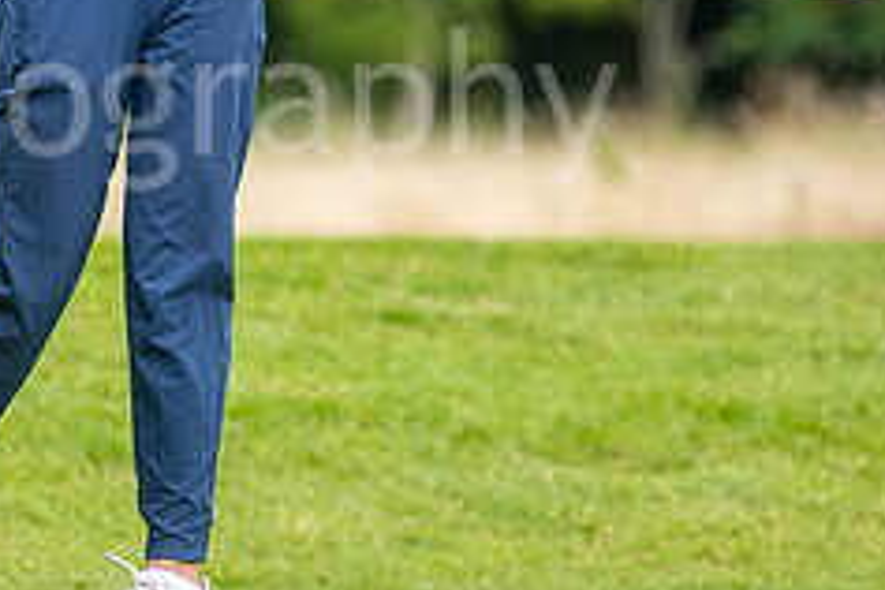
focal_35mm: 733
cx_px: 142
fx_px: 18018
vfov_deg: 1.9
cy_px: -80
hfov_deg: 2.8
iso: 200
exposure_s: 1/640
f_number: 5
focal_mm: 300
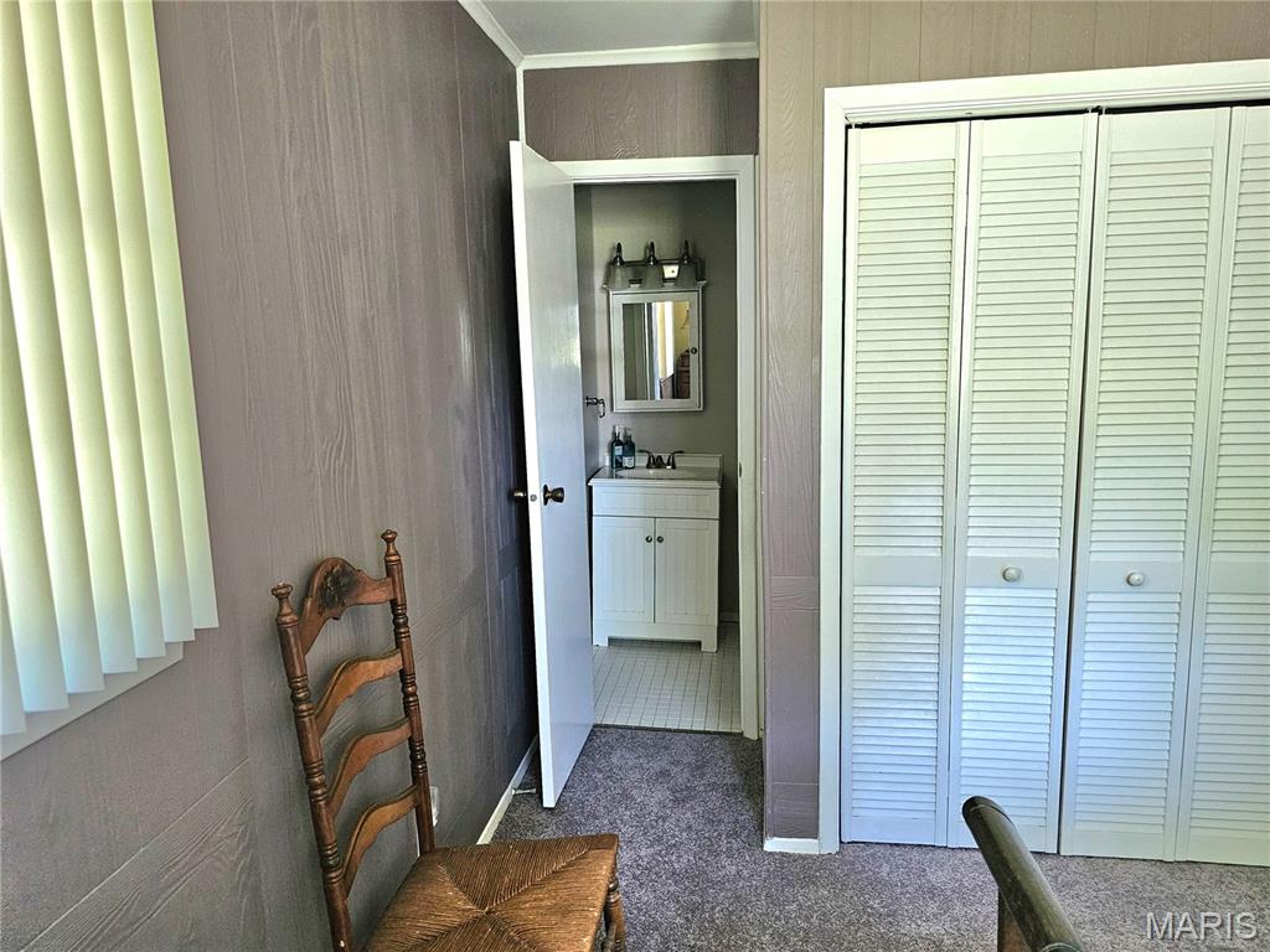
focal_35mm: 23
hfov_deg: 73.9
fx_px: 844
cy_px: 476
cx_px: 635
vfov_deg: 58.9
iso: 800
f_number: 1.7
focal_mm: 6.3
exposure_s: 1/120
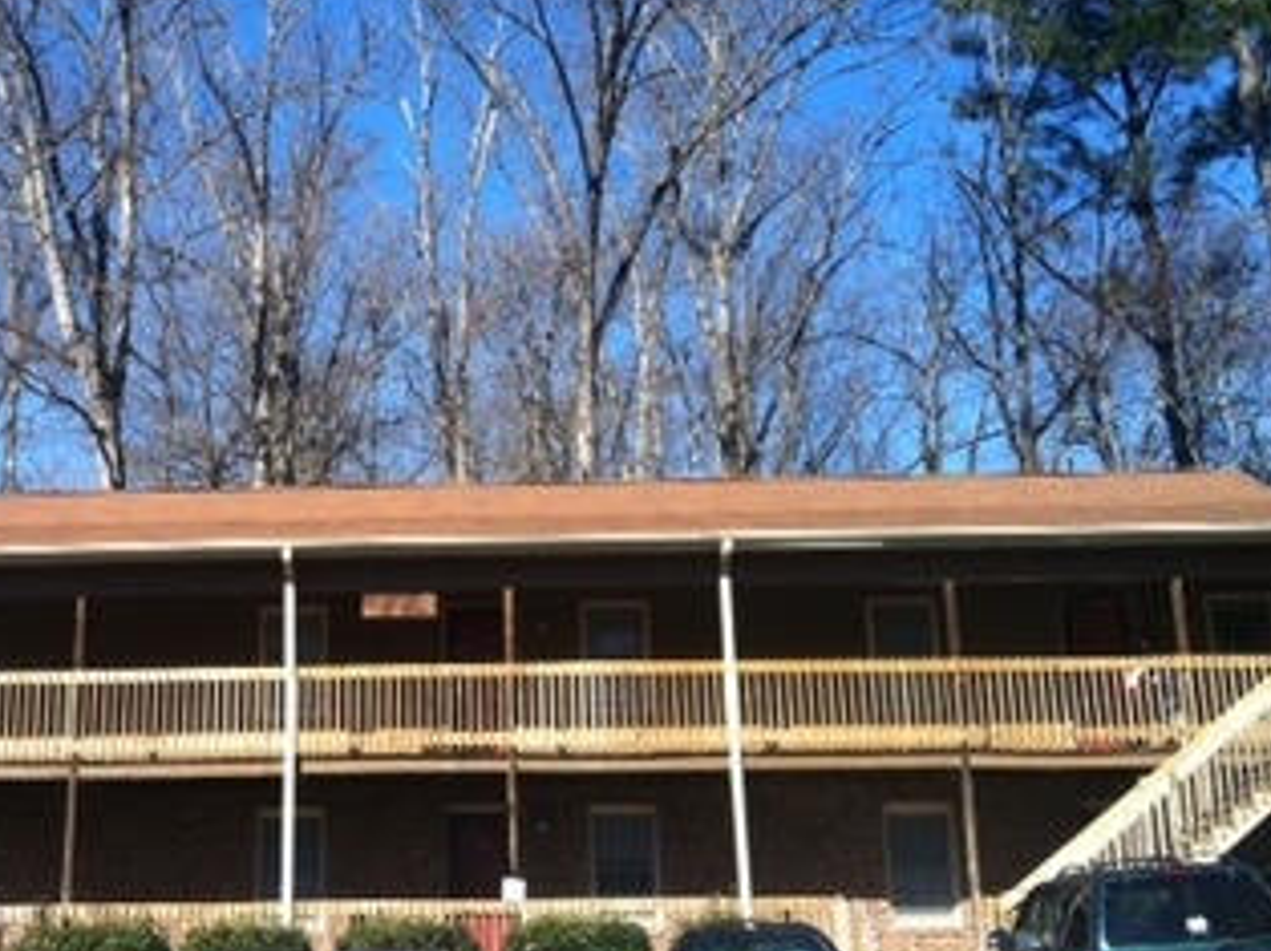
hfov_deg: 33.5
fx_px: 2091
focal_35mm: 57
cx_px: 429
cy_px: 393
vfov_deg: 25.6
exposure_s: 1/1005
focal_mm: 3.85
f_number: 2.8
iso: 80
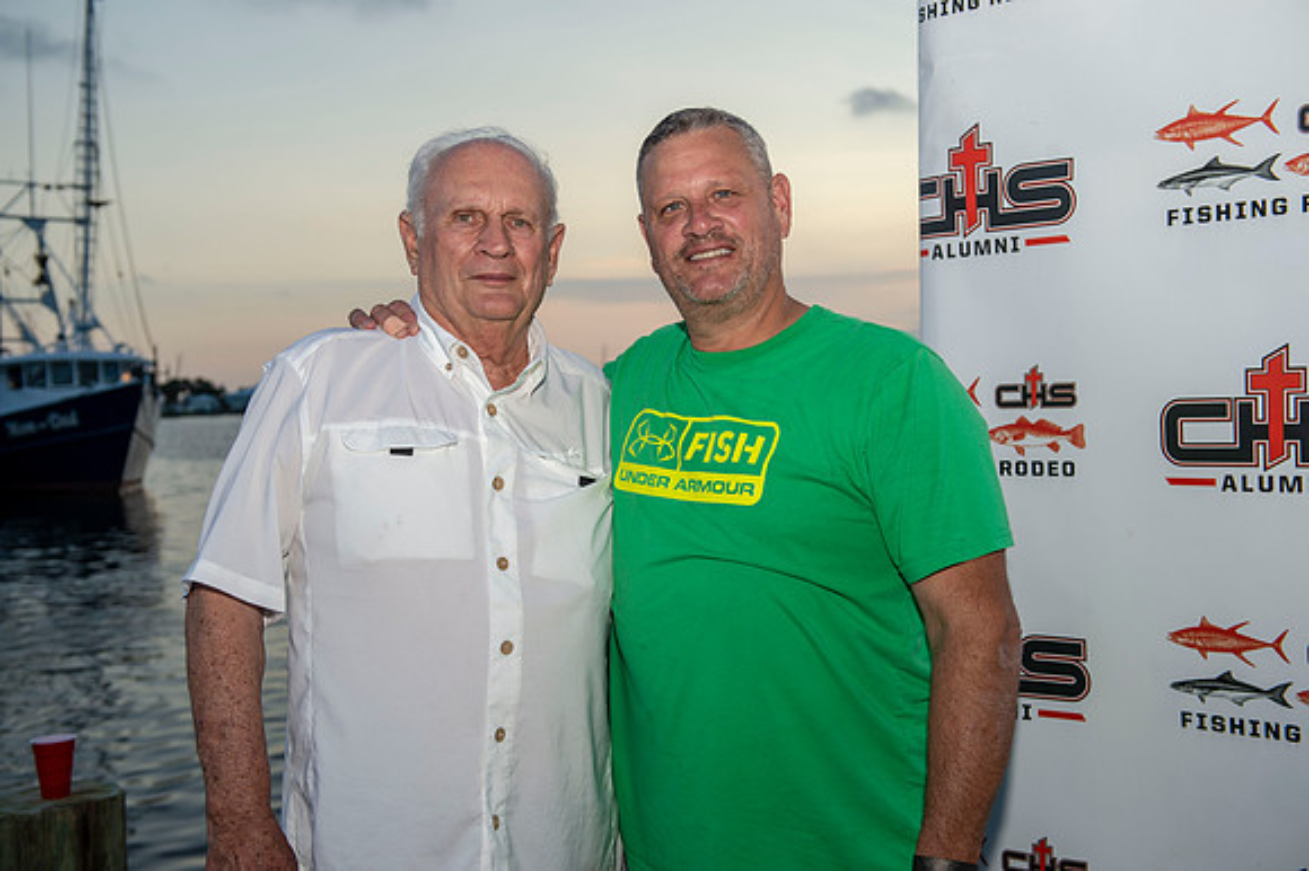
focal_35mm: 44
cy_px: 436
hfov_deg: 44.5
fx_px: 1599
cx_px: 654
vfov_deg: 30.5
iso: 200
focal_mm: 44
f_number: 5
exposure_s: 1/200
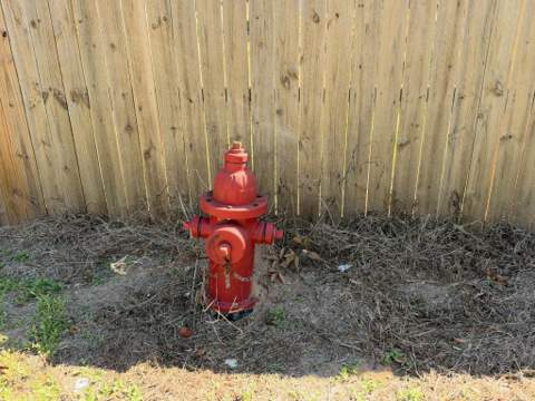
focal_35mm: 29
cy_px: 200
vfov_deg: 48.2
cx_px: 268
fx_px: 448
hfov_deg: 61.7
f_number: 1.8
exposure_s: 1/463
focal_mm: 6.93
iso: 100
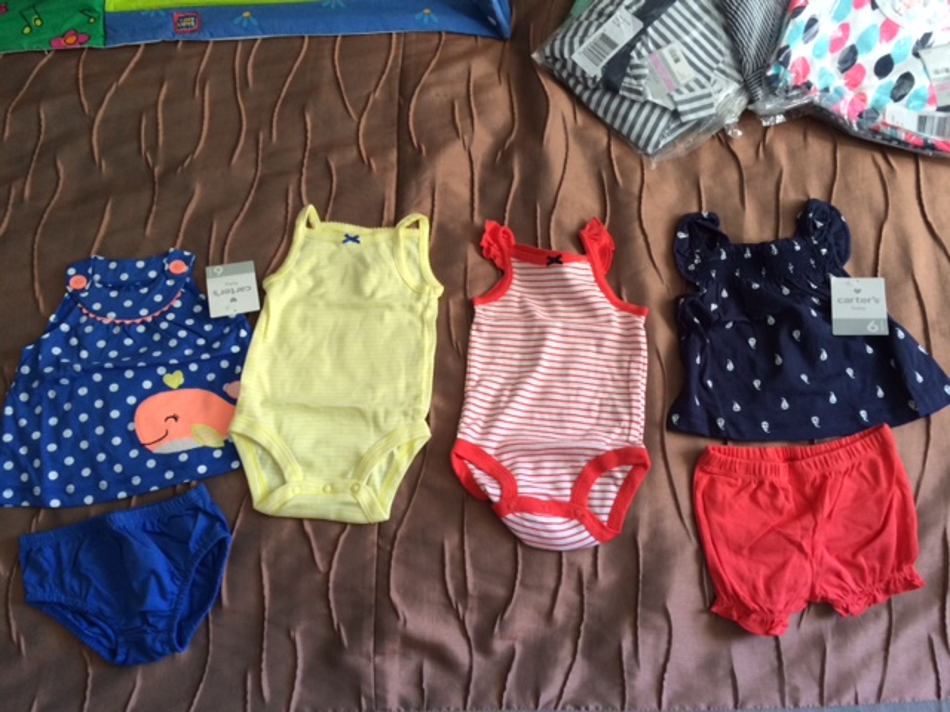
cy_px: 356
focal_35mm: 30
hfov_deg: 60.0
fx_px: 823
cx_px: 475
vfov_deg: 46.8
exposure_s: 1/30
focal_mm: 4.12
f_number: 2.2
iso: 125
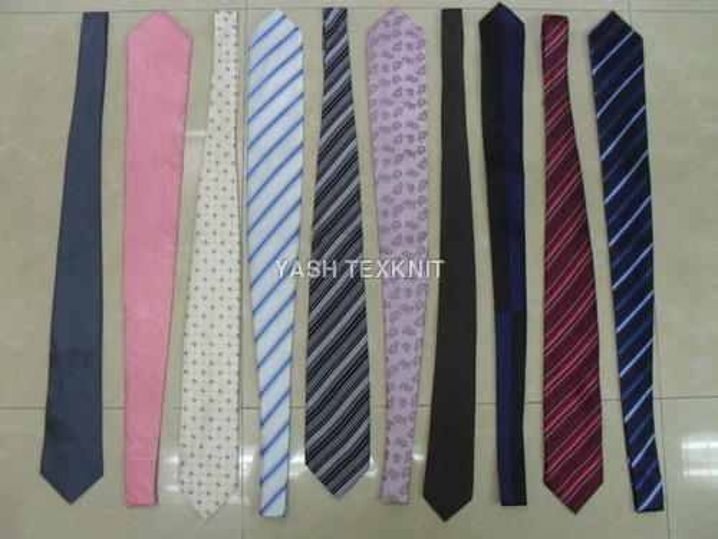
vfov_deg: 40.7
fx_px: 726
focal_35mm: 35
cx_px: 359
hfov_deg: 52.6
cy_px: 270
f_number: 3.2
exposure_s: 1/15
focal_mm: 6.3
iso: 200
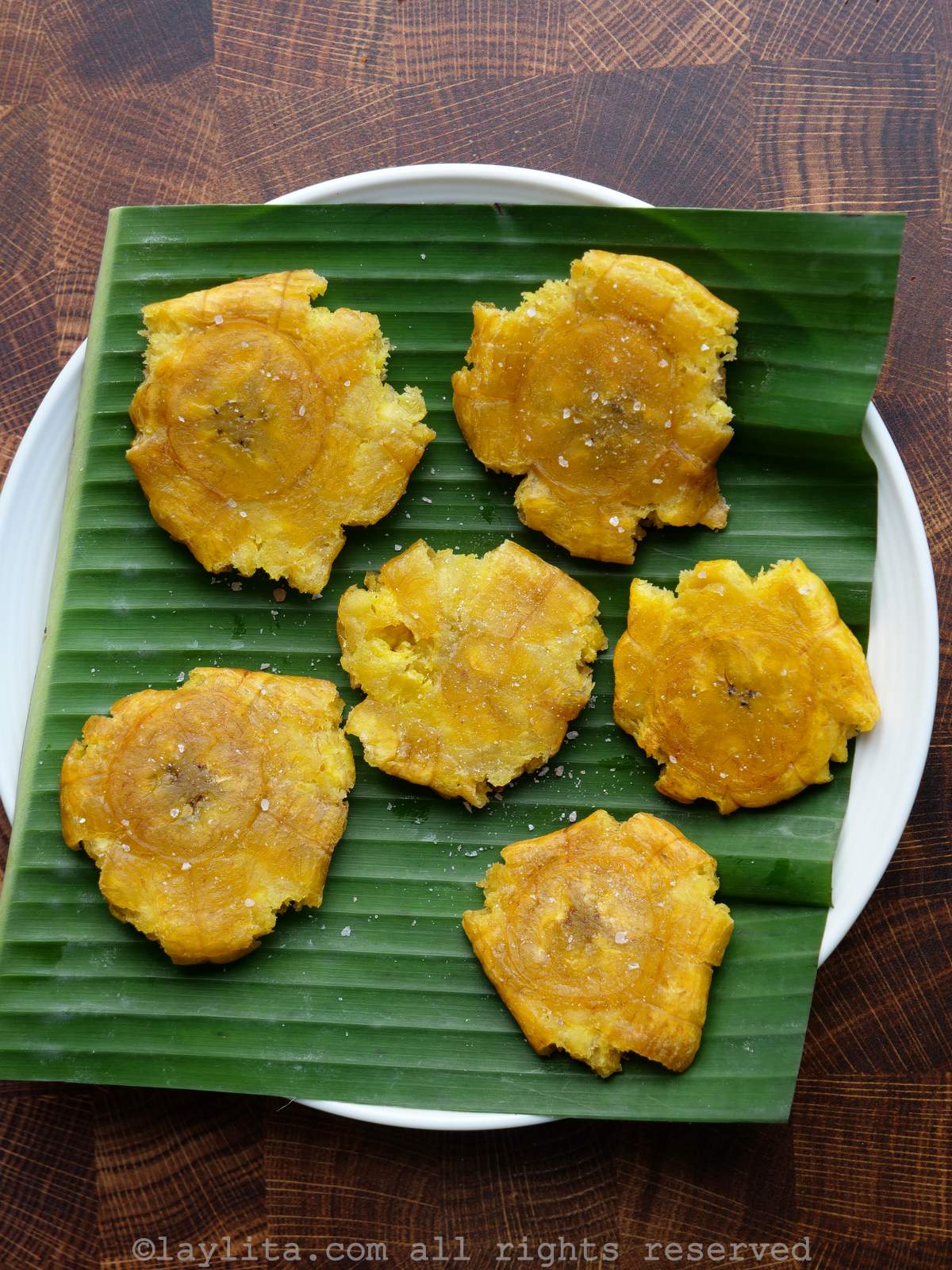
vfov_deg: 31.2
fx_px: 2273
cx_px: 476
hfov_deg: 23.7
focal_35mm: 62
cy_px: 635
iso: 200
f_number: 3.7
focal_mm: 31
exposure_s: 1/80
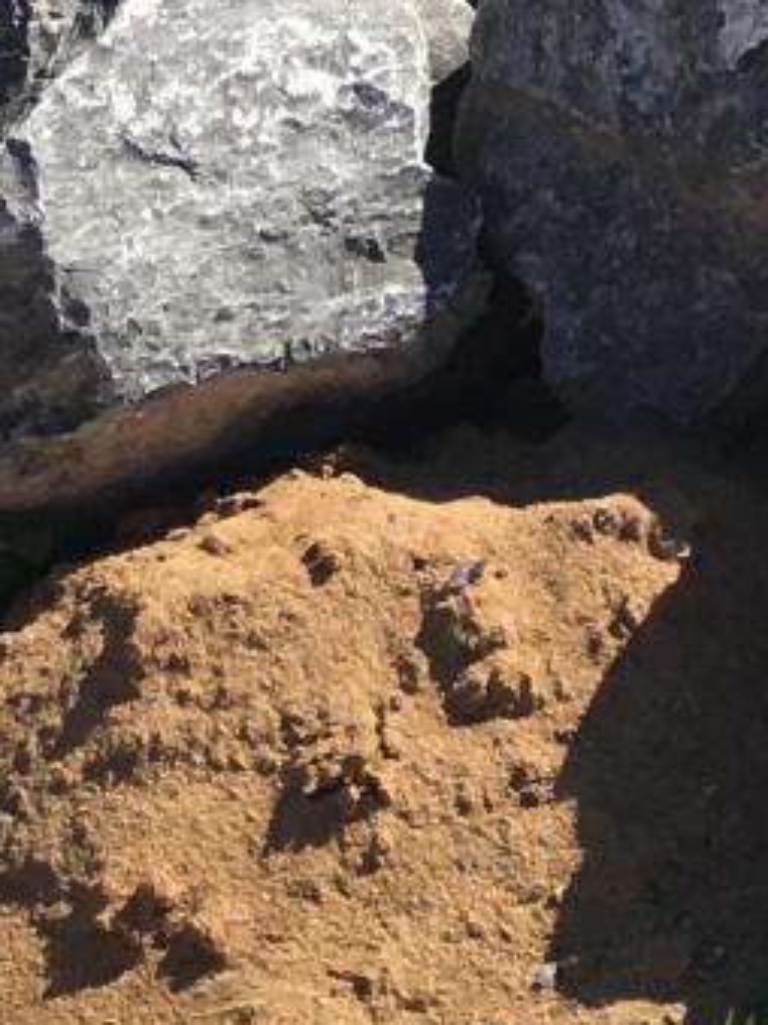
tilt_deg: -11.6
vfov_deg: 9.8
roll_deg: +2.2
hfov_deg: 8.5
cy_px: -1678
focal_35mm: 171
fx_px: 5062
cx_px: 1107
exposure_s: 1/1876
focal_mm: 4.15
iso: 25
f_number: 2.2
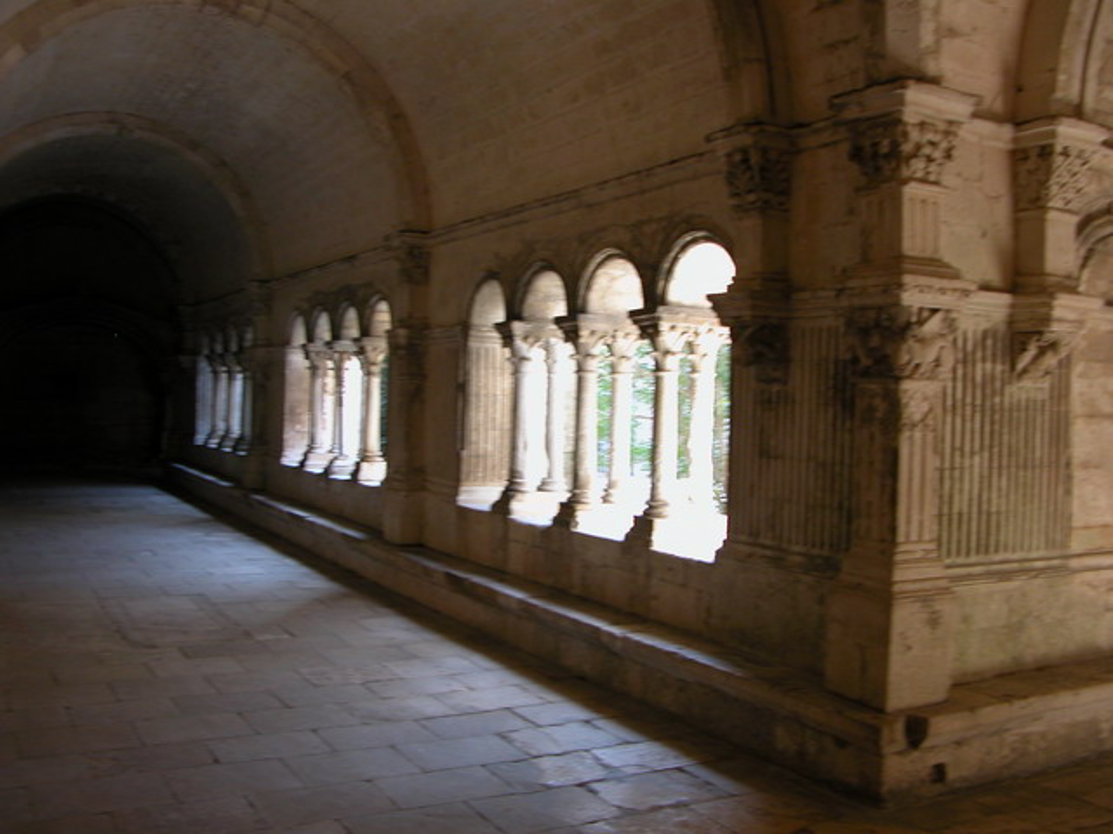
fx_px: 1125
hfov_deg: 52.6
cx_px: 556
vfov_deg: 40.7
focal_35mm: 35
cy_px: 417
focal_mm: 8.9
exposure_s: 1/37.3
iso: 100
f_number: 2.8
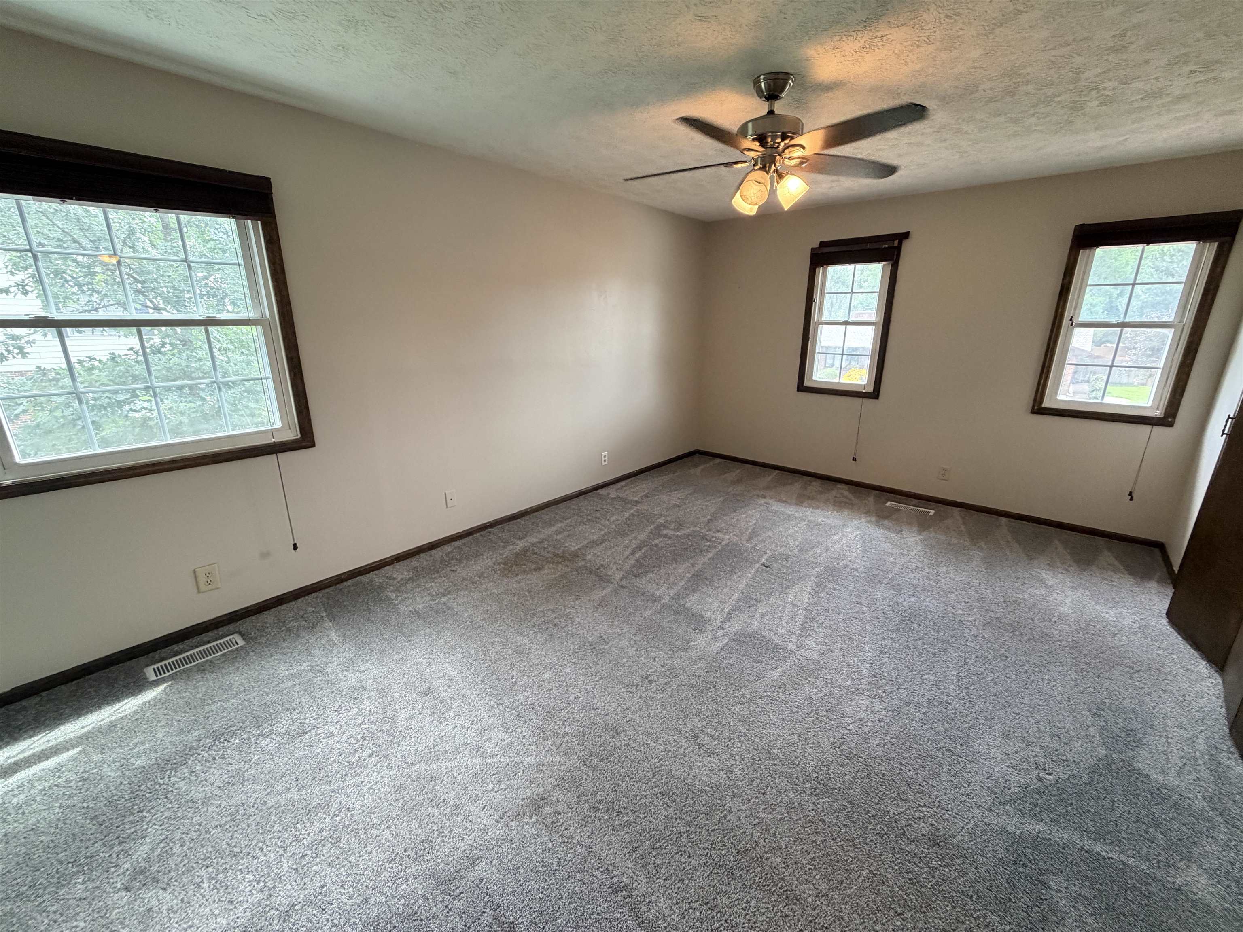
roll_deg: -0.1
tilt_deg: -16.2
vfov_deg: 85.7
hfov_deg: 102.1
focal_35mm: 14
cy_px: 466
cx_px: 622
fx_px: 503
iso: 250
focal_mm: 2.22
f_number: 2.2
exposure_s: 1/60
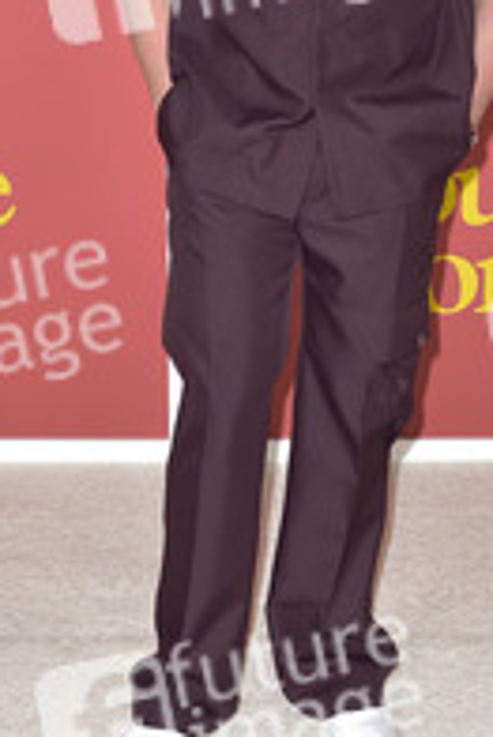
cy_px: 143
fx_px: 2009
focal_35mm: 98
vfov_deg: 20.6
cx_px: 341
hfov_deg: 14.0
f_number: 6.3
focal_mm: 48
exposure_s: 1/250
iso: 400
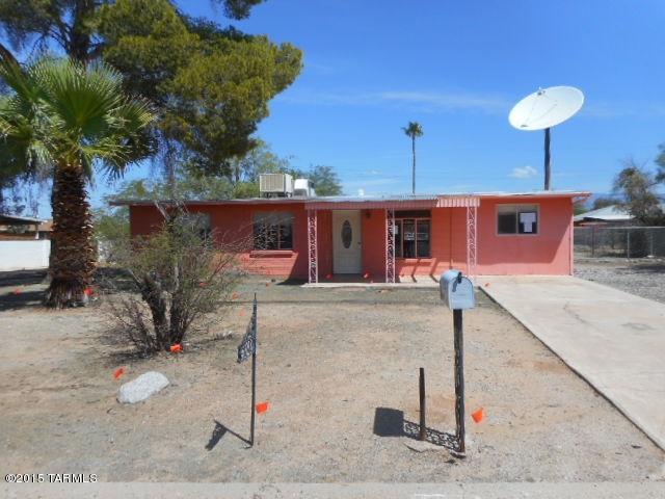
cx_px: 332
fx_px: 480
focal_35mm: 25
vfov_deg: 54.9
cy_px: 250
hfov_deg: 69.4
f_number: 3.7
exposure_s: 1/800
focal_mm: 4.5
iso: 80
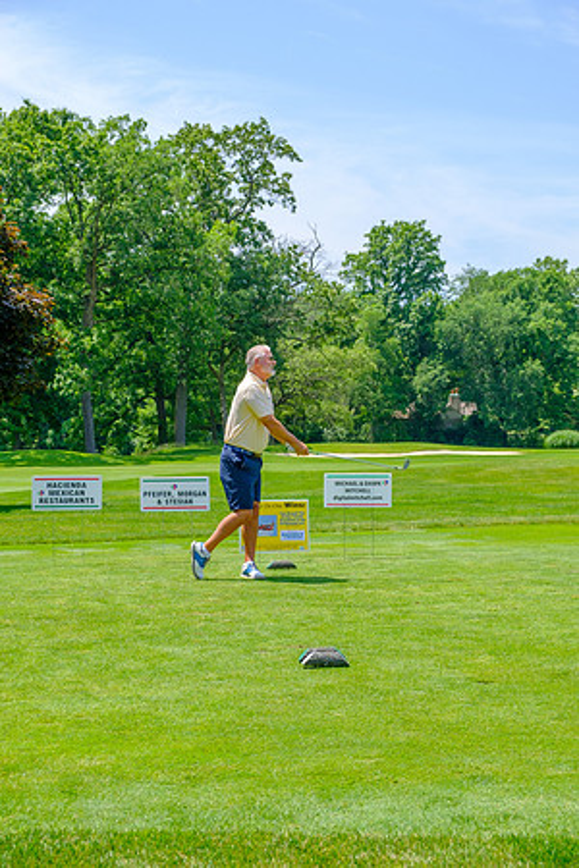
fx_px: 1303
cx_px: 290
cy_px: 434
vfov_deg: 36.9
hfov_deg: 25.1
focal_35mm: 54
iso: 200
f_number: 5
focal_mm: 35.8
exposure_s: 1/500
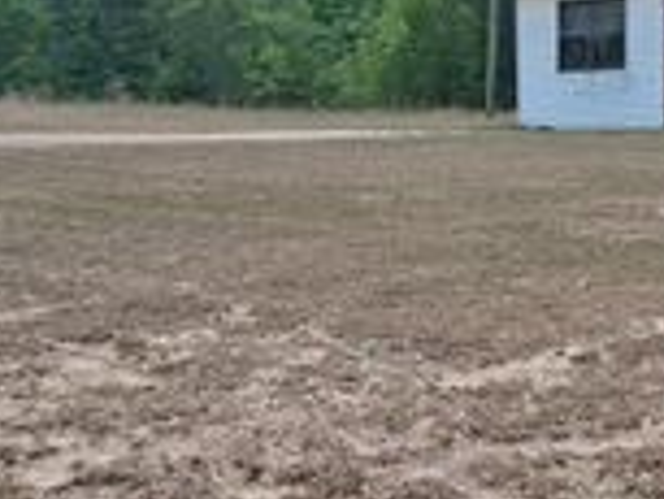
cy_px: 319
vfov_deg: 17.4
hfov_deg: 22.6
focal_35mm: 85
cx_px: 564
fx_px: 1632
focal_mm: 3.98
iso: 25
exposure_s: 1/868
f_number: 1.8
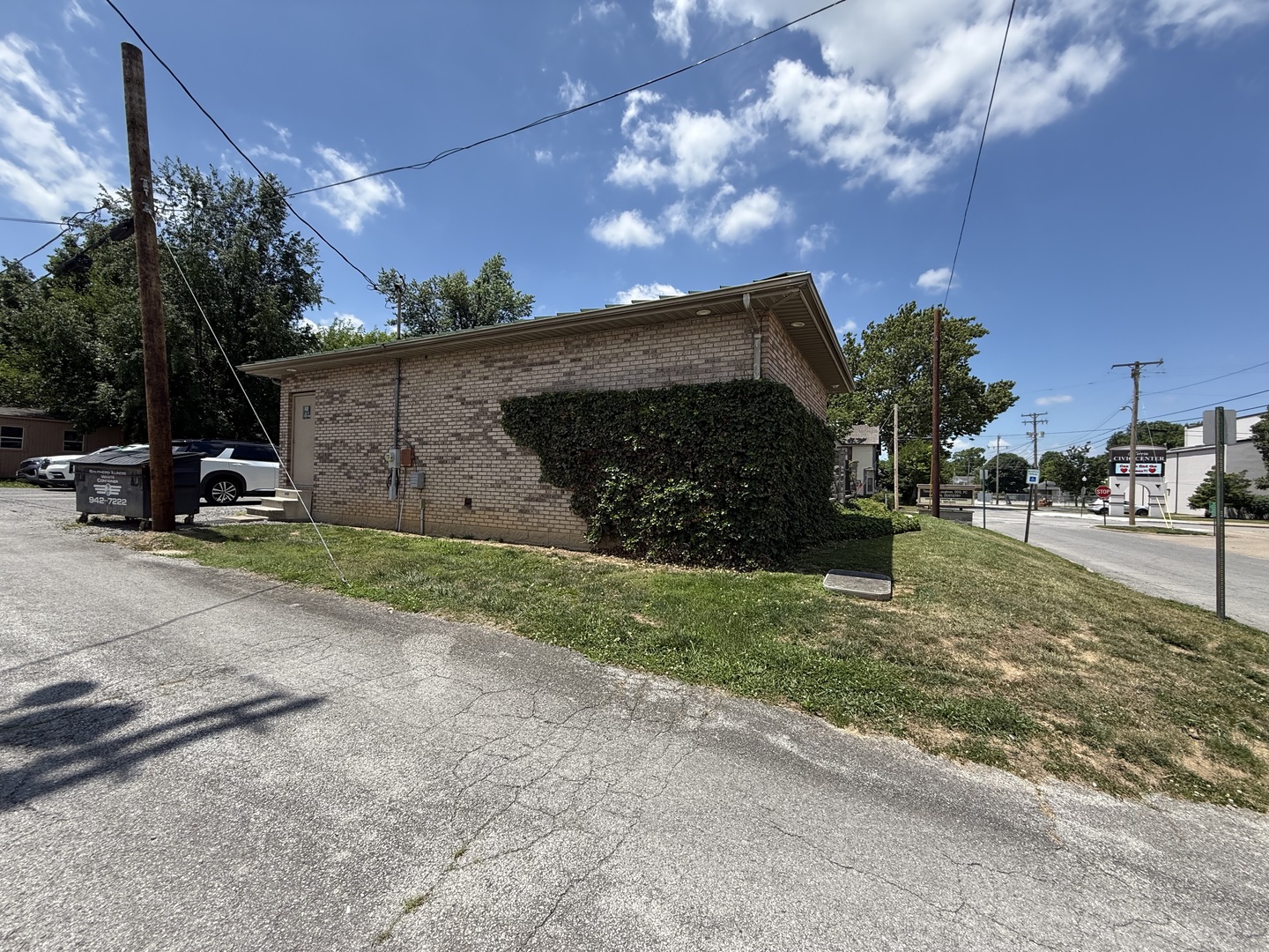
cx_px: 634
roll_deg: -1.3
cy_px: 476
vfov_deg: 85.7
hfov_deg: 102.1
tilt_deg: +0.3
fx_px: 513
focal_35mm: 14
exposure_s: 1/1167
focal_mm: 2.22
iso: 50
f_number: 2.2
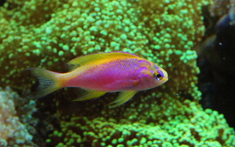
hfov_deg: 26.8
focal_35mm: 77
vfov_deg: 17.0
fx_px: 493
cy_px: 73
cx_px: 118
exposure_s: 1/160
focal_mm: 50
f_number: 11
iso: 6400
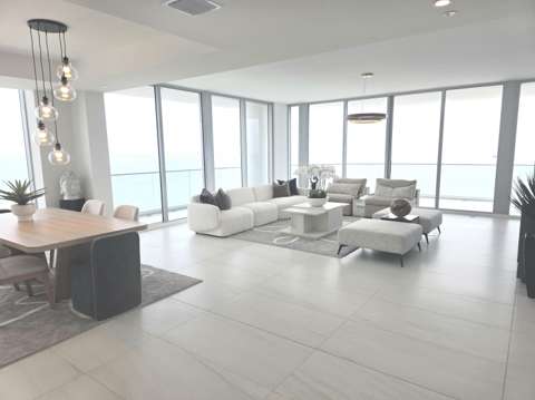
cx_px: 268
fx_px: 355
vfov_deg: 58.8
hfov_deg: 74.0
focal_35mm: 23
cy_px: 200
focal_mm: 6.3
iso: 80
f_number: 1.7
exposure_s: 1/1667
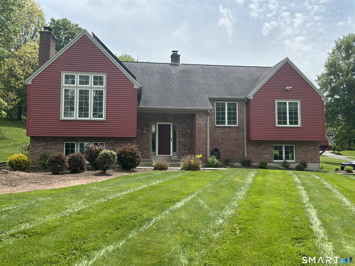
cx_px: 178
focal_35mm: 28
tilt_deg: +3.6
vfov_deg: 49.7
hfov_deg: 63.4
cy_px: 133
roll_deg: +0.6
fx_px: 287
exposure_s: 1/1451
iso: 25
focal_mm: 3
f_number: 1.8
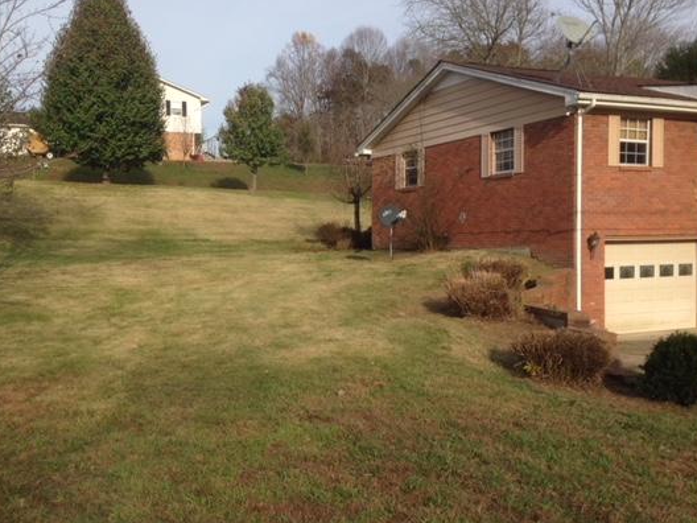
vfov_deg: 36.0
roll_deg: -0.5
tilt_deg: -2.9
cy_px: 271
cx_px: 331
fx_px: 805
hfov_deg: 46.8
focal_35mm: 40
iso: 50
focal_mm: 4.12
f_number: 2.4
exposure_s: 1/1153
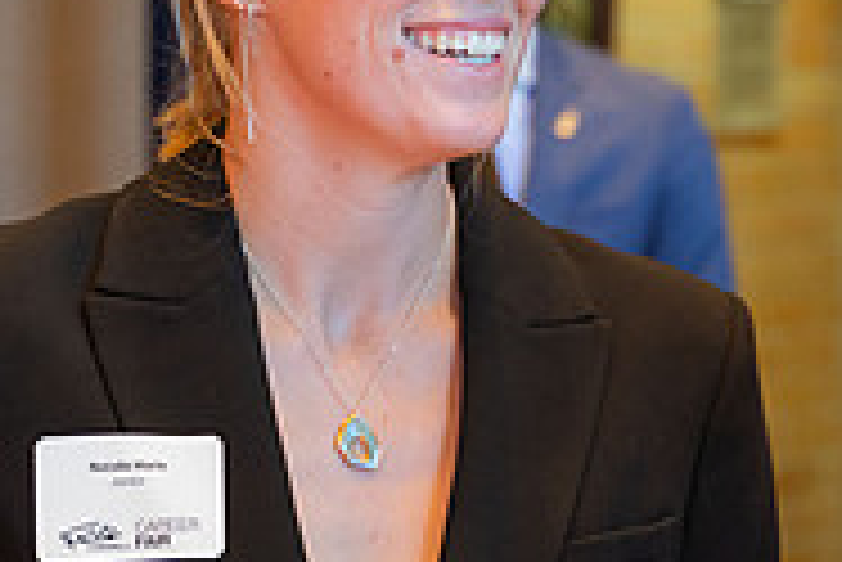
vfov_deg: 8.2
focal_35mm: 168
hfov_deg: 12.1
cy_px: 307
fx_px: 3932
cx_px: 876
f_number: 2.8
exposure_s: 1/100
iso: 2500
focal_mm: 45
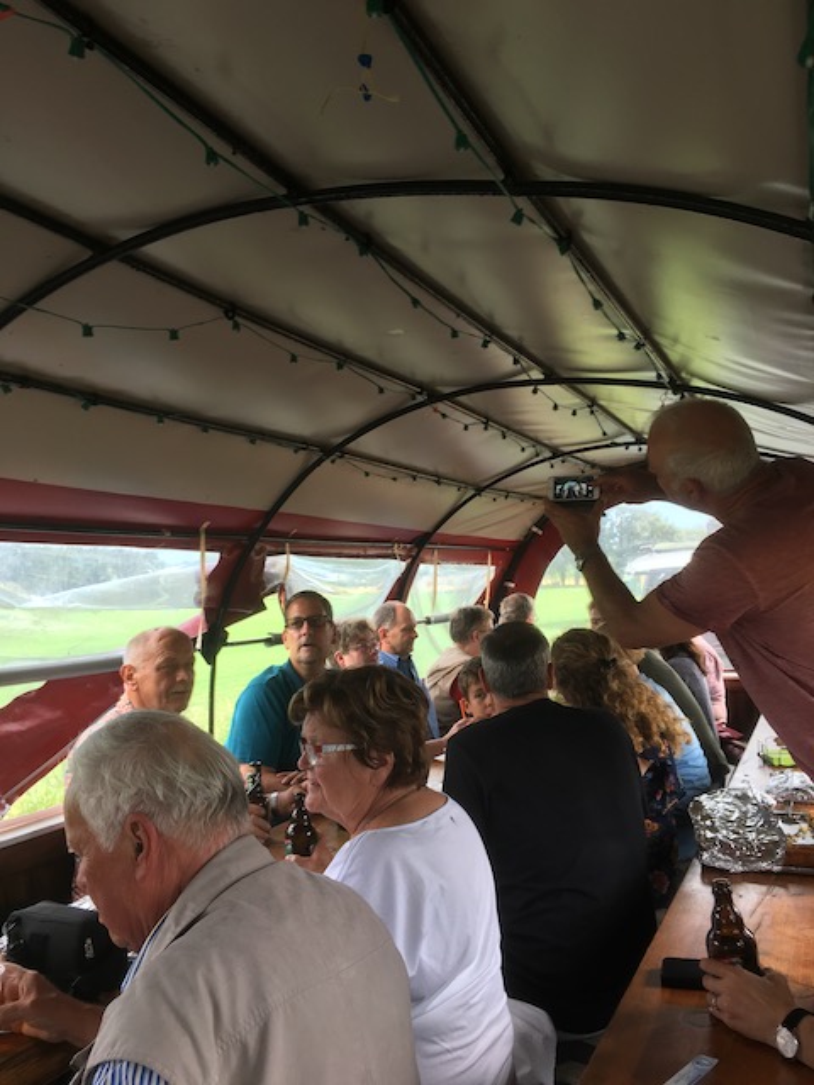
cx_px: 407
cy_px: 542
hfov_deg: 48.2
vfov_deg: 61.7
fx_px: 909
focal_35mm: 29
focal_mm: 4.15
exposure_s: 1/100
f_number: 2.2
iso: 32
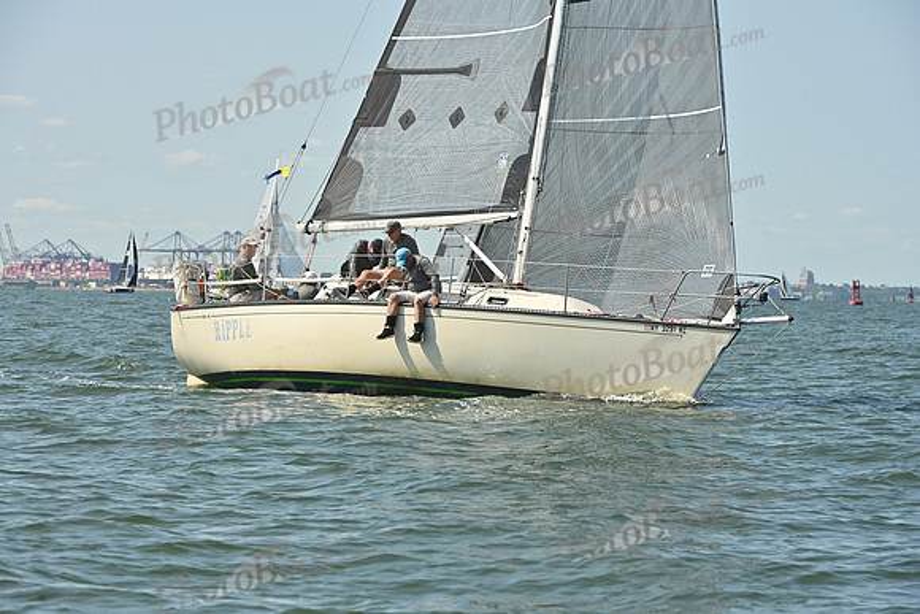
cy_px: 307
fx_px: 3962
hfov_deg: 13.2
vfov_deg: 8.9
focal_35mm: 155
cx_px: 460
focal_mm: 155
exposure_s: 1/1000
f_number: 9
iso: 320
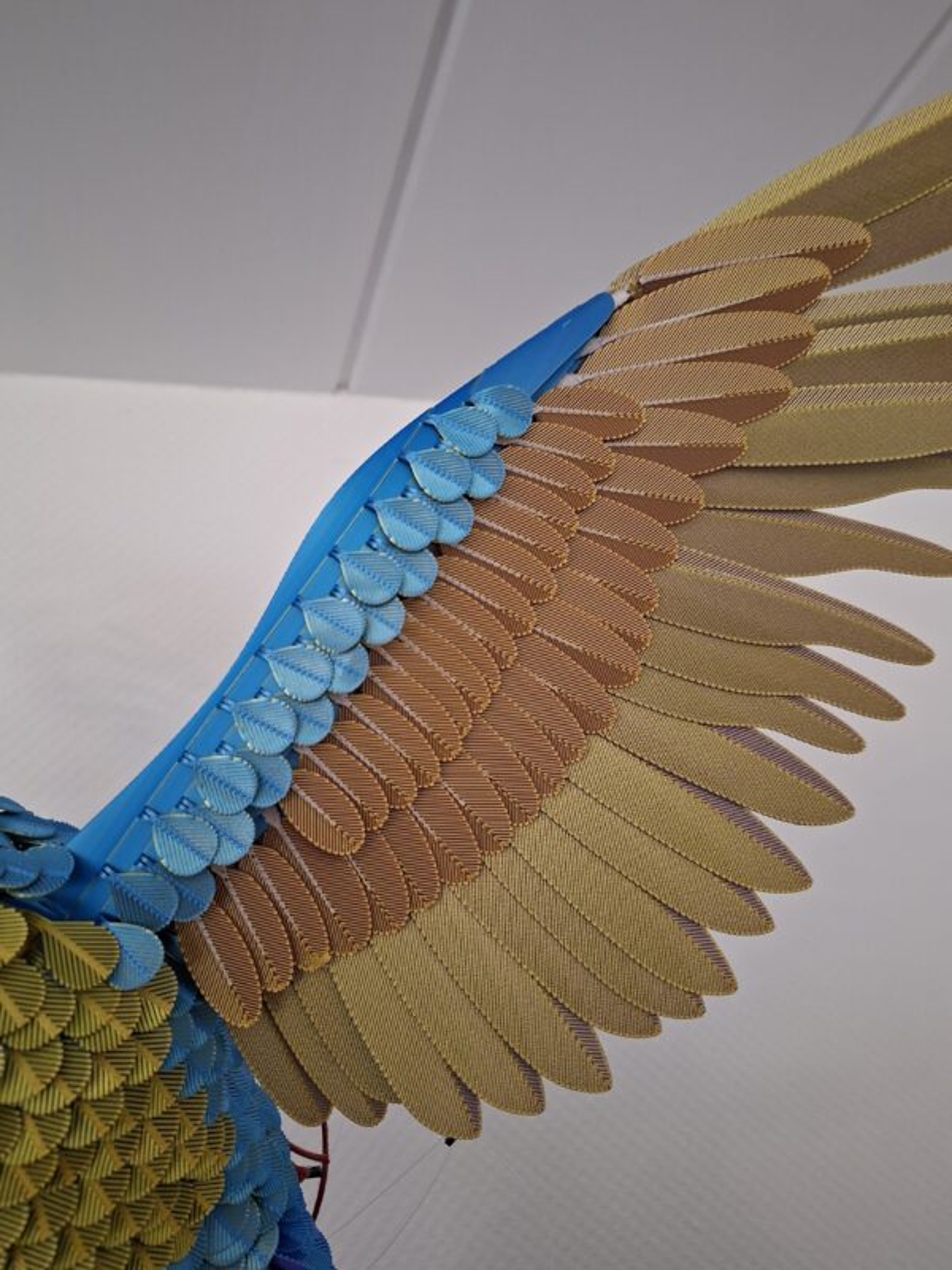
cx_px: 476
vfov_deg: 73.9
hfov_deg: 58.9
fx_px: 843
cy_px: 635
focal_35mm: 23
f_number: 1.8
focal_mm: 5.54
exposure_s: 1/50
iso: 250
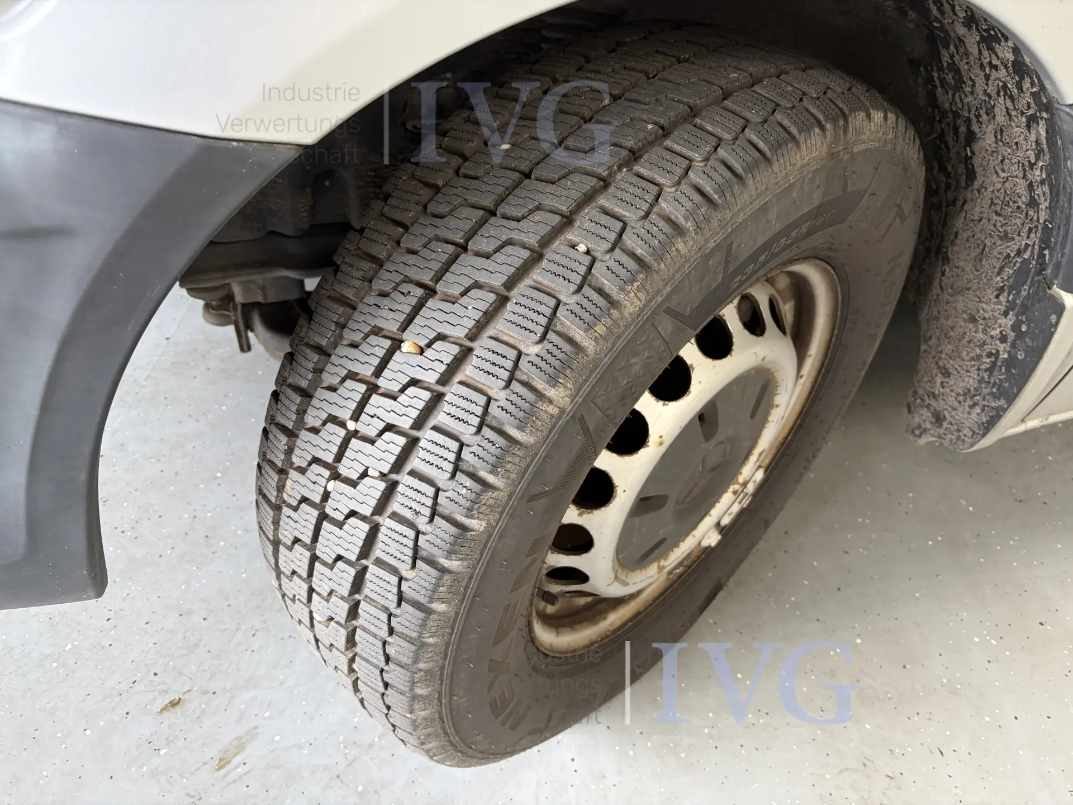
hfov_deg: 67.3
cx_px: 536
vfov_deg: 53.1
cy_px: 402
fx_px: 806
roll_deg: -7.3
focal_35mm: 26
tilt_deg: -38.6
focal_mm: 5.96
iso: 125
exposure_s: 1/61
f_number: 1.6
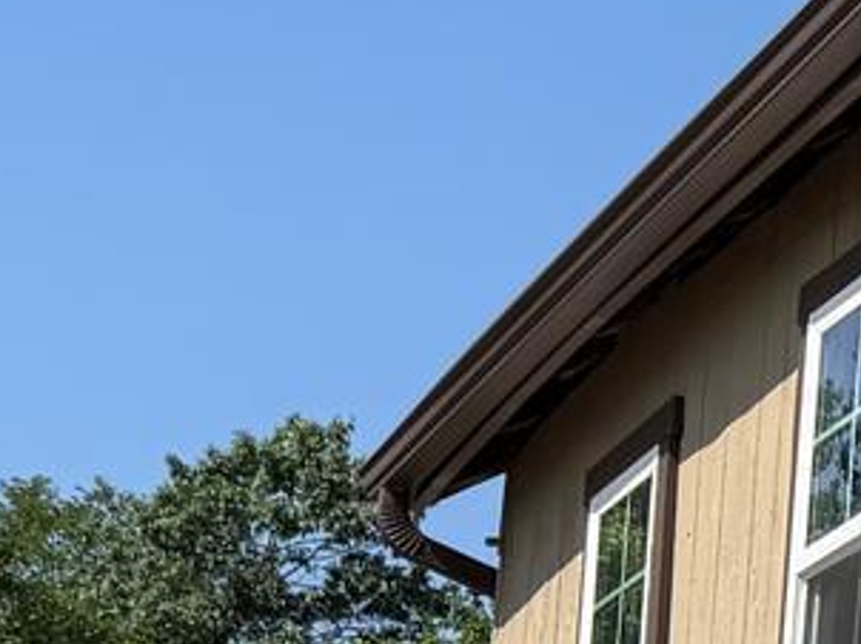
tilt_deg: +11.0
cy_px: 692
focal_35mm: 163
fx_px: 4051
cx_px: 2694
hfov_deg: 9.3
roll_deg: +0.3
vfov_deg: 9.0
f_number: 1.78
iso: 80
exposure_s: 1/3759
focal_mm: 6.76
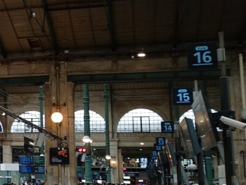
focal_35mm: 71
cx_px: -84
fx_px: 505
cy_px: 83
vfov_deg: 20.7
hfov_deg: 23.7
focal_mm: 3.83
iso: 125
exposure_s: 1/50
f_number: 2.2
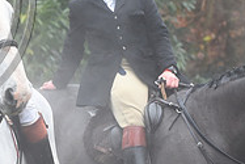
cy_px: -22
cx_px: -114
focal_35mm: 294
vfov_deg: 4.7
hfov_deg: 6.9
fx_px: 2002
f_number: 3.5
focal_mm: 95
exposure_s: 1/800
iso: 2000
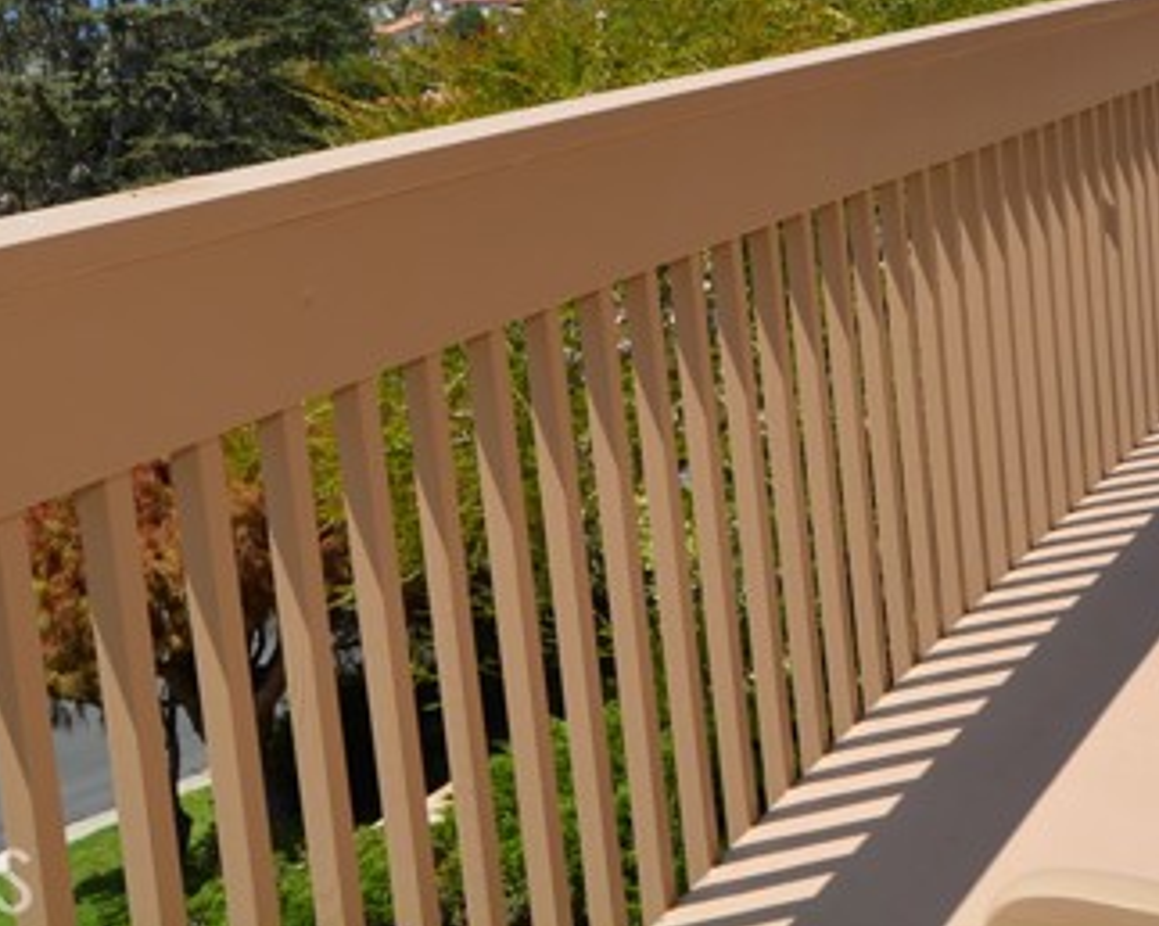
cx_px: 649
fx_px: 2297
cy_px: 167
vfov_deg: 22.4
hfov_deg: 28.3
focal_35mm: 67
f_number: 8
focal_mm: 24
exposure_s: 1/200
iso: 100
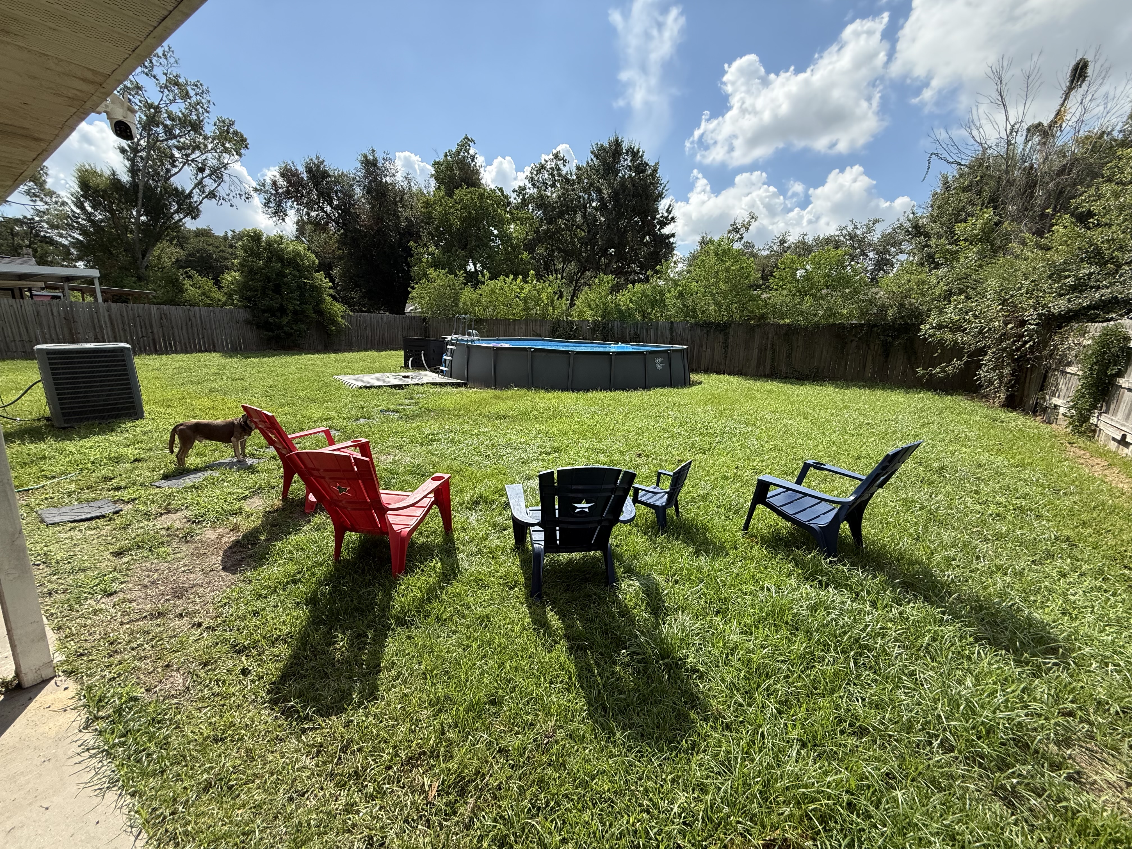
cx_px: 566
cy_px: 424
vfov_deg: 85.7
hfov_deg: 102.1
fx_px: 458
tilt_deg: -12.1
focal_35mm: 14
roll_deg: -1.7
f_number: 2.2
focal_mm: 2.22
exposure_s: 1/1431
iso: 64
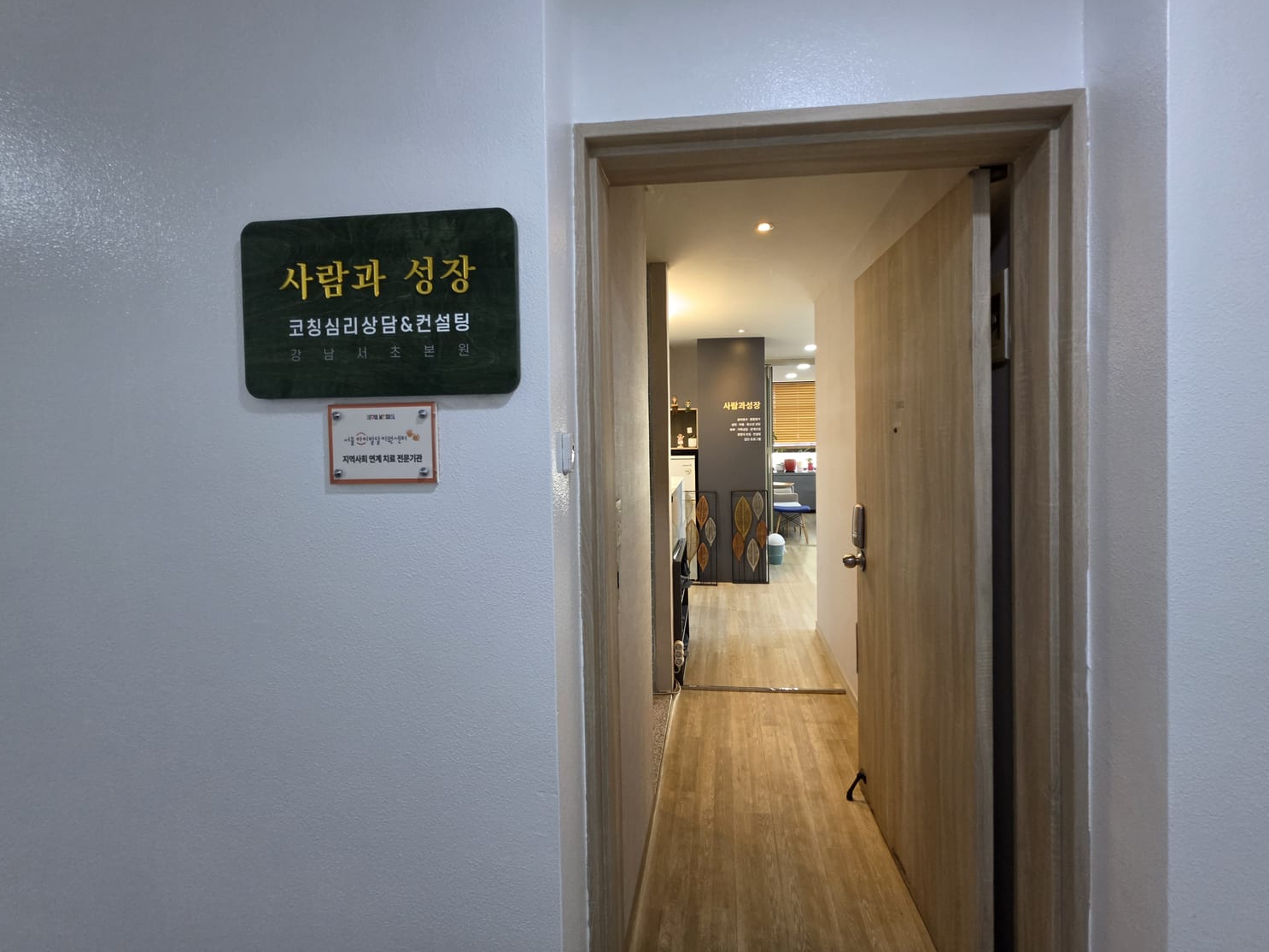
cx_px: 676
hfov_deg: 101.9
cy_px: 441
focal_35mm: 14
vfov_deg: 85.5
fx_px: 513
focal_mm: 2.2
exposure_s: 1/120
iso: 250
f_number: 1.9
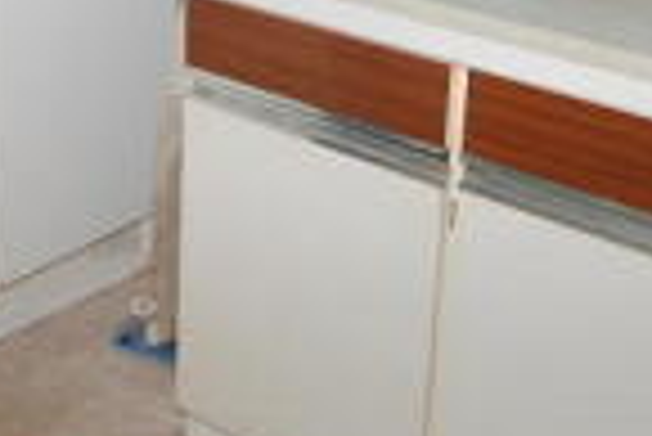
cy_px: -106
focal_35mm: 81
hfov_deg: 24.8
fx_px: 1468
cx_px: 187
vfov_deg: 16.1
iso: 200
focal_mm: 12
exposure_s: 1/60
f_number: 4.5
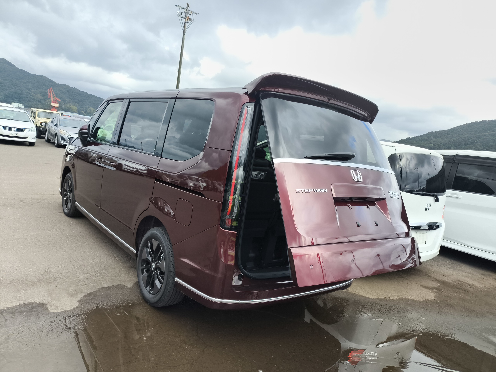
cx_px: 248
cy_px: 186
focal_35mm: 25
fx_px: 358
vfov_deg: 54.9
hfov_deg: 69.4
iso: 50
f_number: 1.7
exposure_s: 1/247
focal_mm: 4.71
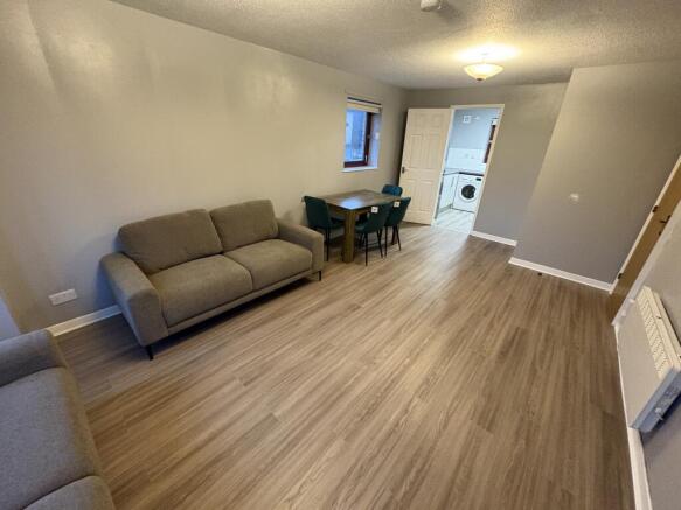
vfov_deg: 85.7
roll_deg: -1.9
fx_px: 275
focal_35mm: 14
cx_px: 340
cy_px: 255
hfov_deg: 102.1
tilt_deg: -24.6
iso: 800
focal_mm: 2.22
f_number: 2.2
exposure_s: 1/50
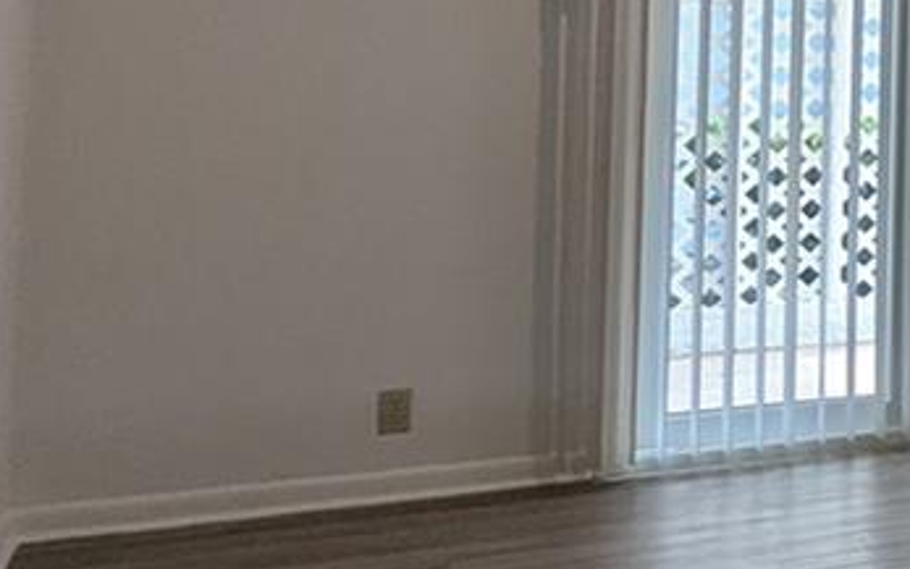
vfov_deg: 16.3
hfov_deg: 17.1
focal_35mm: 78
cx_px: 1930
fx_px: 1935
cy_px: -31
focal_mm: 2.35
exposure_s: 1/120
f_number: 2.2
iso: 78
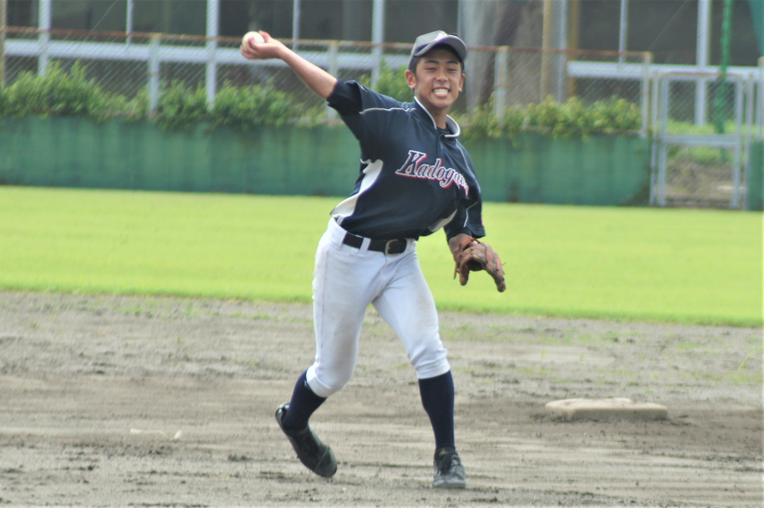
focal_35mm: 315
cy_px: 254
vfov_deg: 4.4
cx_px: 382
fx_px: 6681
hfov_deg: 6.5
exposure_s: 1/640
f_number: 6.3
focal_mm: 210
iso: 200
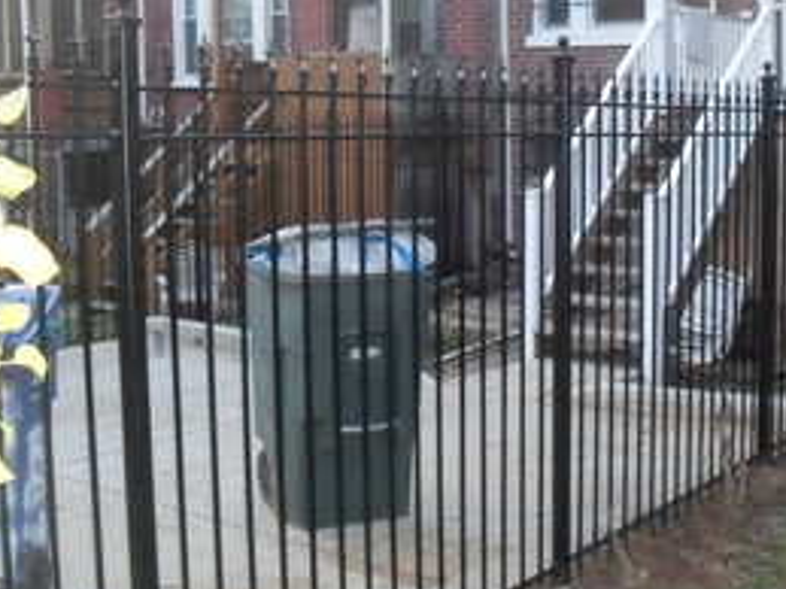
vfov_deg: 26.9
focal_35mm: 54
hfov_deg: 35.4
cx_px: 486
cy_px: 206
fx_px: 1226
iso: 320
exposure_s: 1/45
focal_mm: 6.3
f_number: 3.2
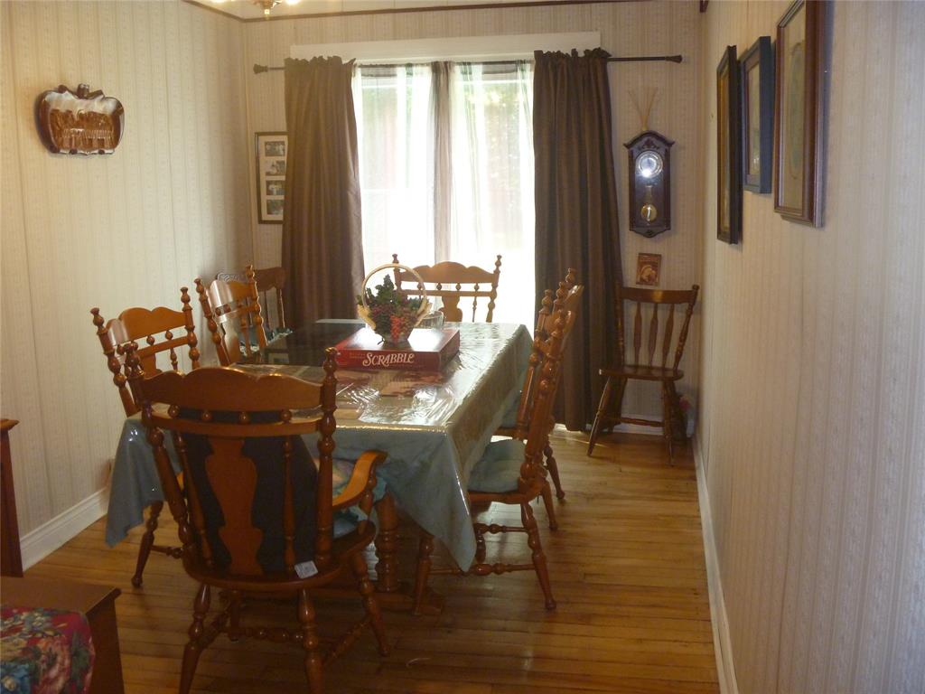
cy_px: 347
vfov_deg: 40.7
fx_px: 935
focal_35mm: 35
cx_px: 462
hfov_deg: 52.6
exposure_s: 1/30
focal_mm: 6.3
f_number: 3.5
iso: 250
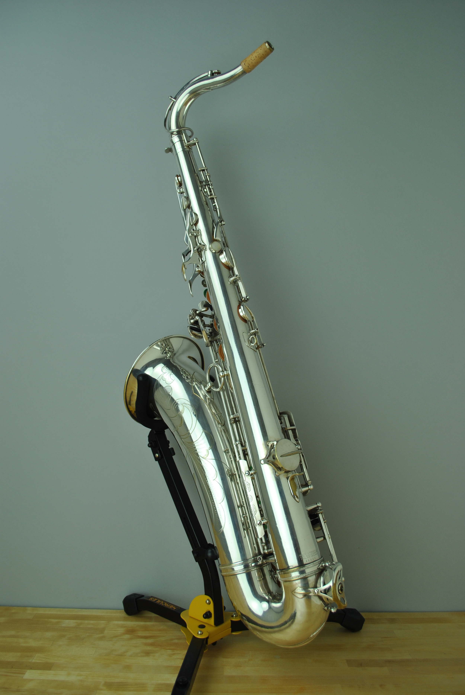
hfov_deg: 43.7
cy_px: 348
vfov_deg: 61.9
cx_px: 232
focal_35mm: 30
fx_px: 580
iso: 110
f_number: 5.6
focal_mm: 20
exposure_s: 1/125
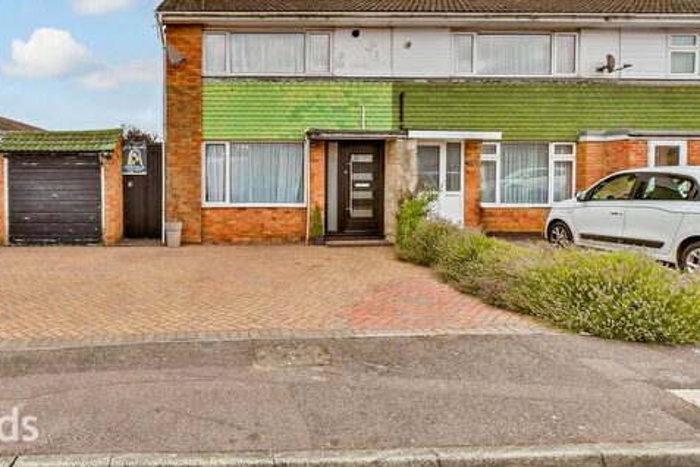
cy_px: 190
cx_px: 198
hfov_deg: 74.4
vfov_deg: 56.8
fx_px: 428
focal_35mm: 22
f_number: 10
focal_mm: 10
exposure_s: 1/400
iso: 500
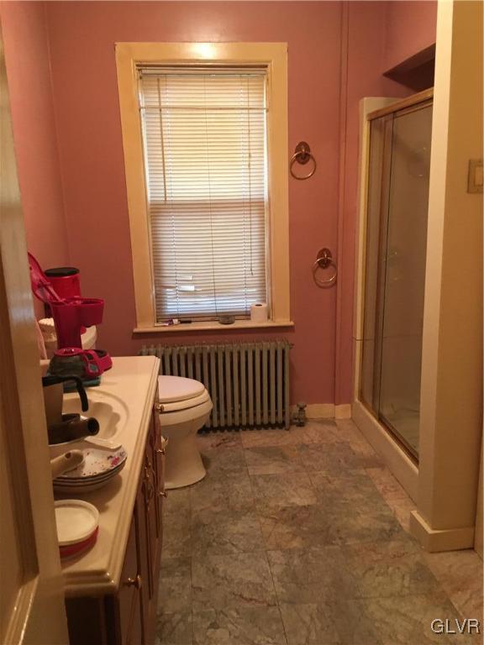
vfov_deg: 61.7
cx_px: 242
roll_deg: +3.6
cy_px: 322
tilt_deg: -14.0
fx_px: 541
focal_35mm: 29
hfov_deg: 48.2
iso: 160
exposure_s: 1/30
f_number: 2.2
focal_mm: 4.15
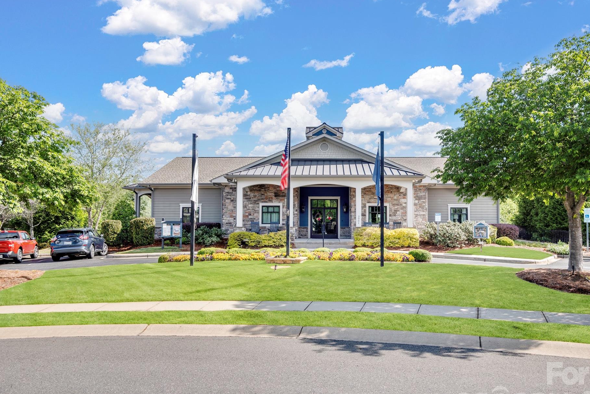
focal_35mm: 26
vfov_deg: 49.5
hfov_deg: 69.3
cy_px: 203
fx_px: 426
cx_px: 317
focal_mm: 23
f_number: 8
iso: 400
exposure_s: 1/320
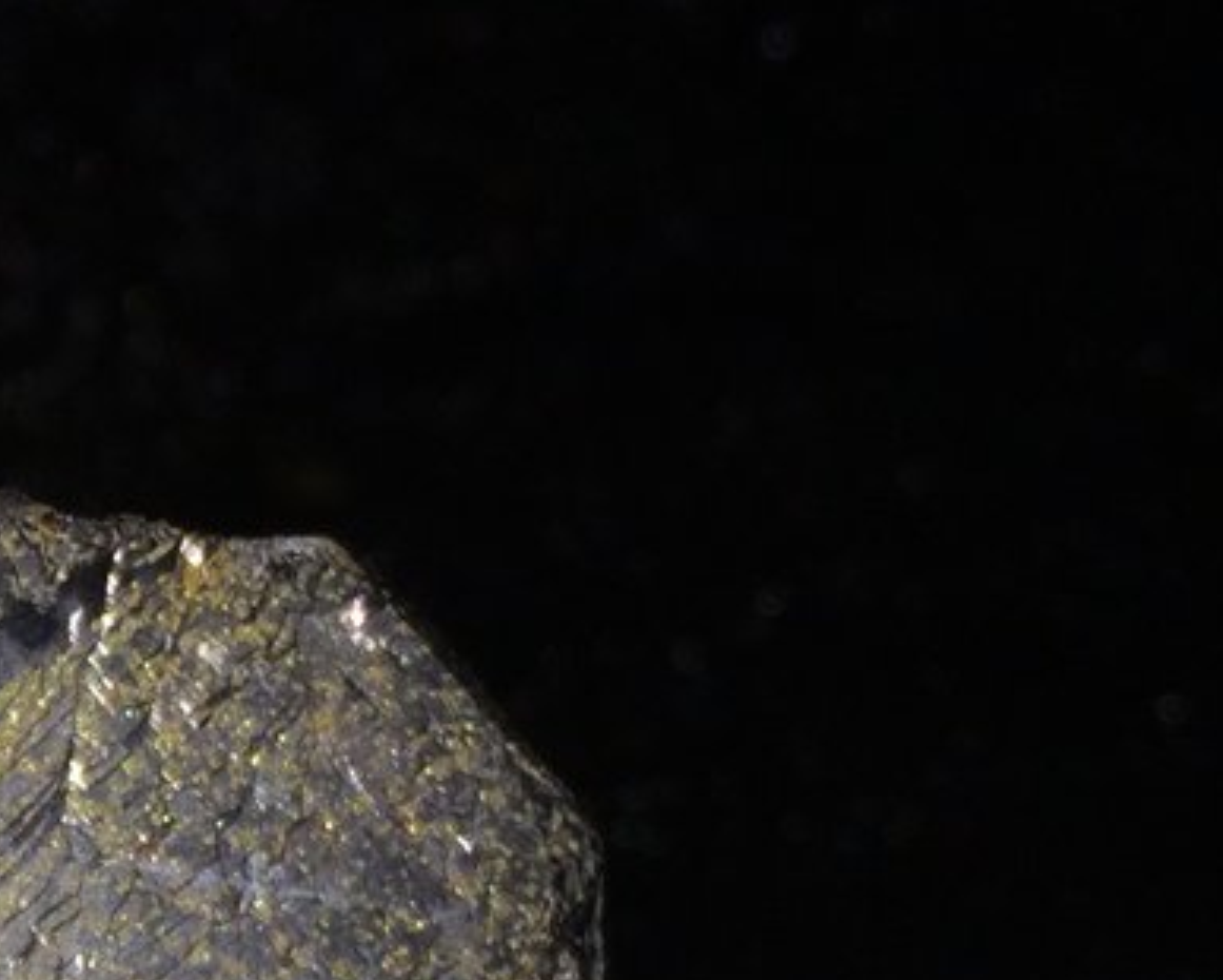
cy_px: 1606
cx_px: -781
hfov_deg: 14.5
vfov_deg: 12.0
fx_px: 4382
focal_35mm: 121
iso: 32
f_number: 2.2
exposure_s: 1/188
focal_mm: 4.12
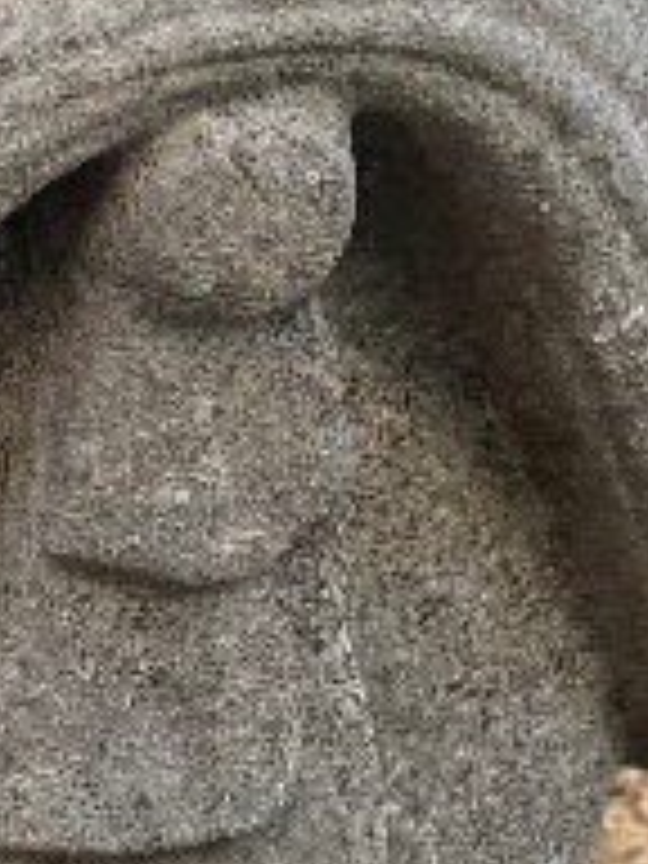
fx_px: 3744
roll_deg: +1.4
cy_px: 702
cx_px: -477
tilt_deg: -30.2
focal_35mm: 150
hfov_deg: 9.5
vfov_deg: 13.1
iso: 80
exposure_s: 1/326
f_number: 1.78
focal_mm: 6.76
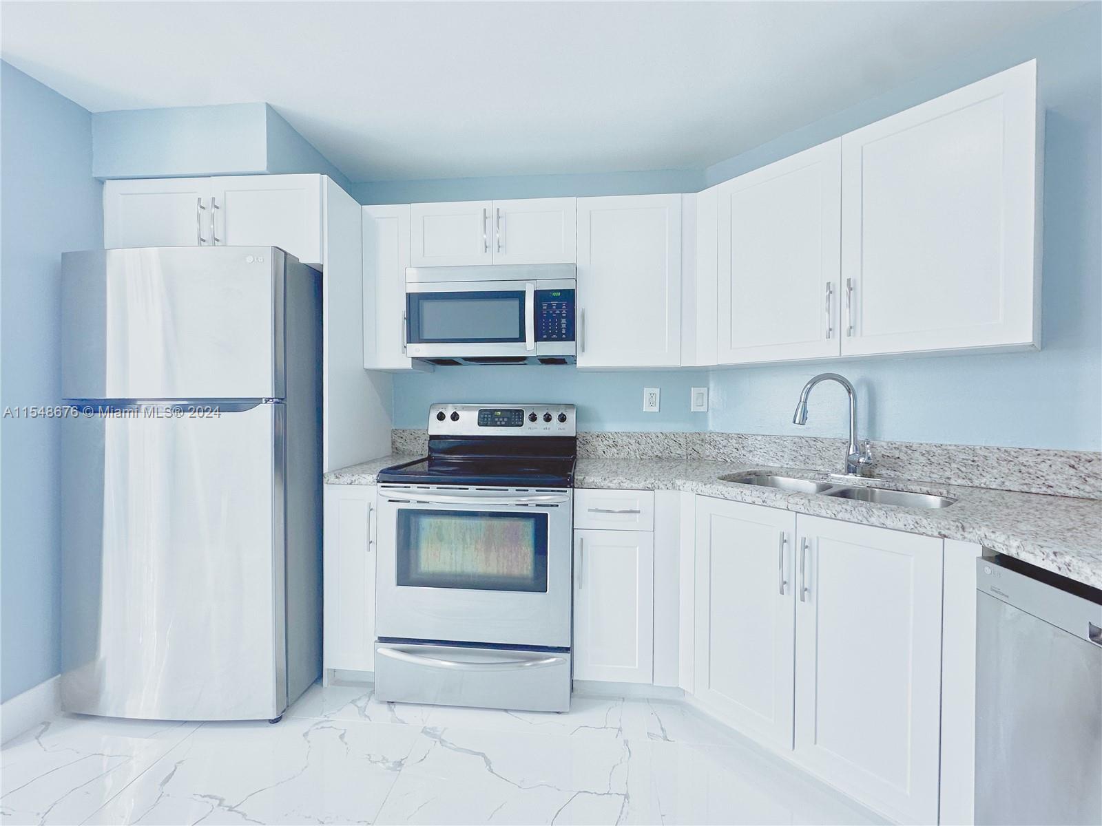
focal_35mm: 14
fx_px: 446
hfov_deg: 102.1
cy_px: 413
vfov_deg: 85.7
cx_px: 551
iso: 100
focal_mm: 2.22
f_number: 2.2
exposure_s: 1/120
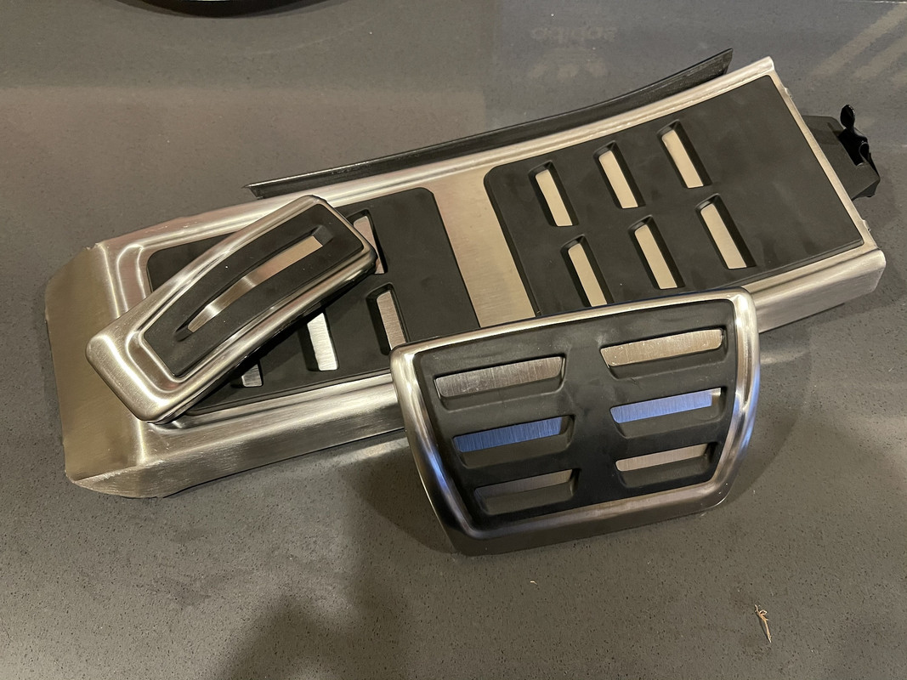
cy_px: 340
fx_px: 681
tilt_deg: -64.0
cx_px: 454
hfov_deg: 67.3
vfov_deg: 53.1
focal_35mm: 26
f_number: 1.6
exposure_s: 1/38
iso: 640
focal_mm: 5.1
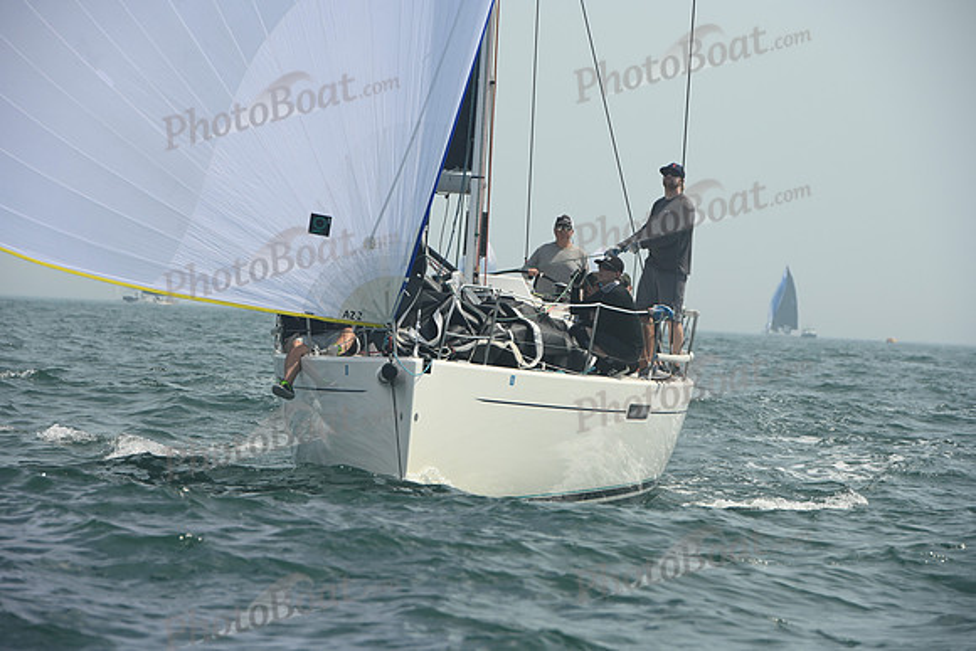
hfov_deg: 10.3
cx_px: 488
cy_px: 326
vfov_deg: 6.9
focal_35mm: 200
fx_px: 5423
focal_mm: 200
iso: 320
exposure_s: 1/1250
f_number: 9
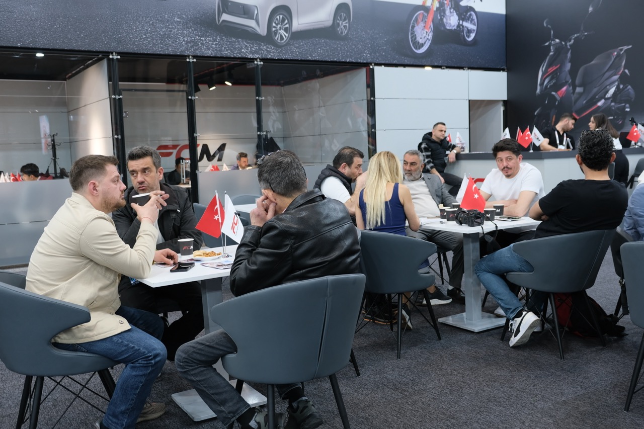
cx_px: 322
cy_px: 214
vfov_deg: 37.8
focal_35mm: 35
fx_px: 626
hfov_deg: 54.4
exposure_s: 1/100
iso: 500
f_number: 3.2
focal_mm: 23.3
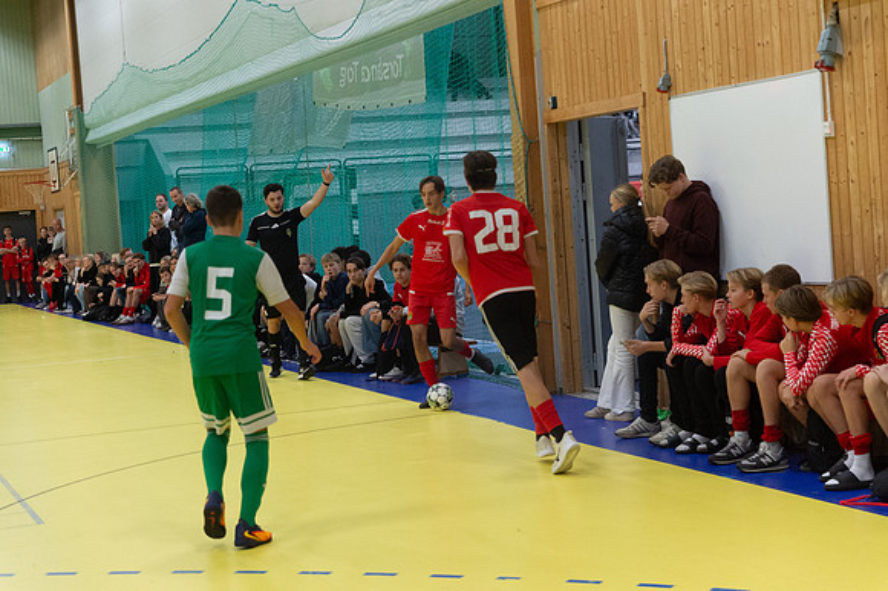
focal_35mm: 70
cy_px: 296
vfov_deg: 19.4
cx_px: 444
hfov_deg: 28.9
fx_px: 1726
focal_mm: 70
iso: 5600
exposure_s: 1/640
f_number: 3.2
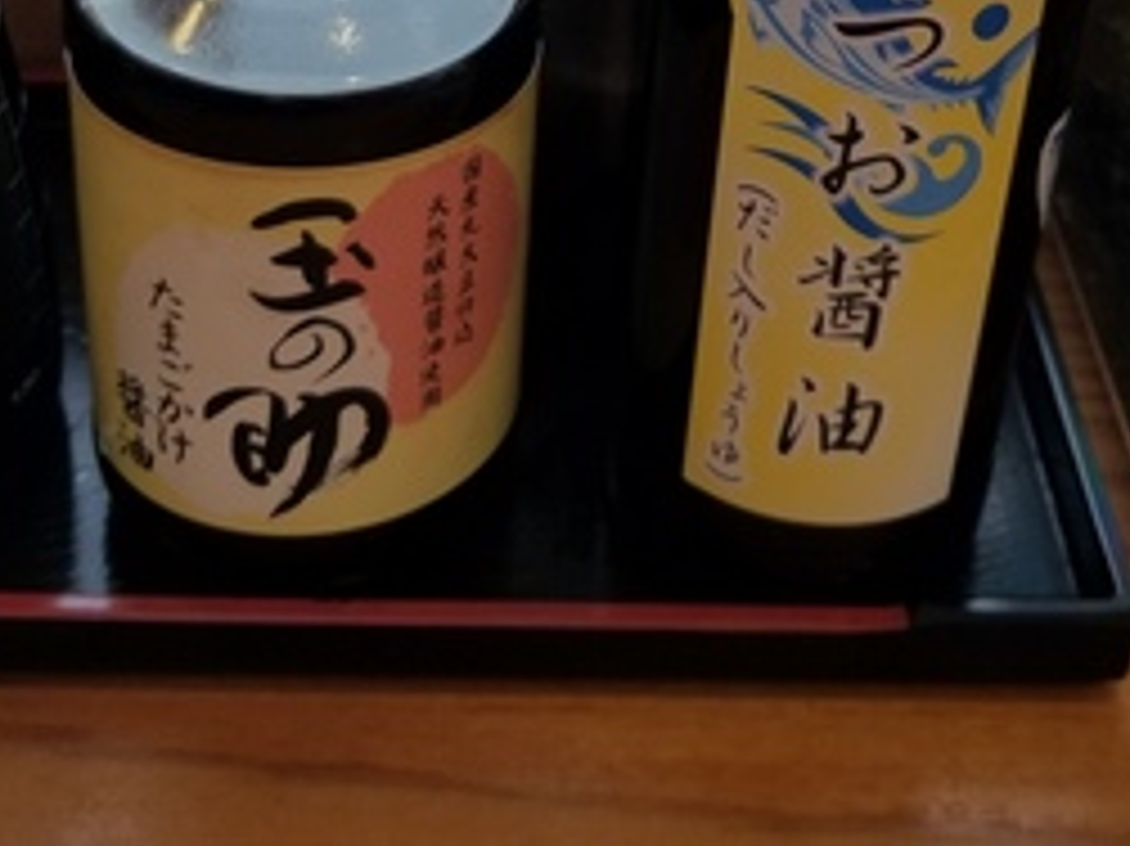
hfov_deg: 33.1
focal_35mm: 58
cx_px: 693
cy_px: -94
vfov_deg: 23.6
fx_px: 1892
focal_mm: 4.3
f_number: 1.7
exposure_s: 1/100
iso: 80
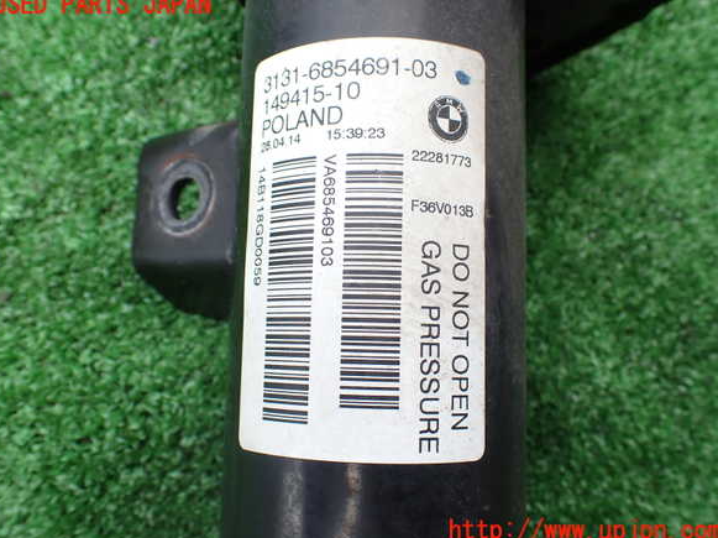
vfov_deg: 45.4
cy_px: 268
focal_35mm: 31
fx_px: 643
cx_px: 357
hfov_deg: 58.4
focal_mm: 5.4
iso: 100
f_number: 3.2
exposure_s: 1/160
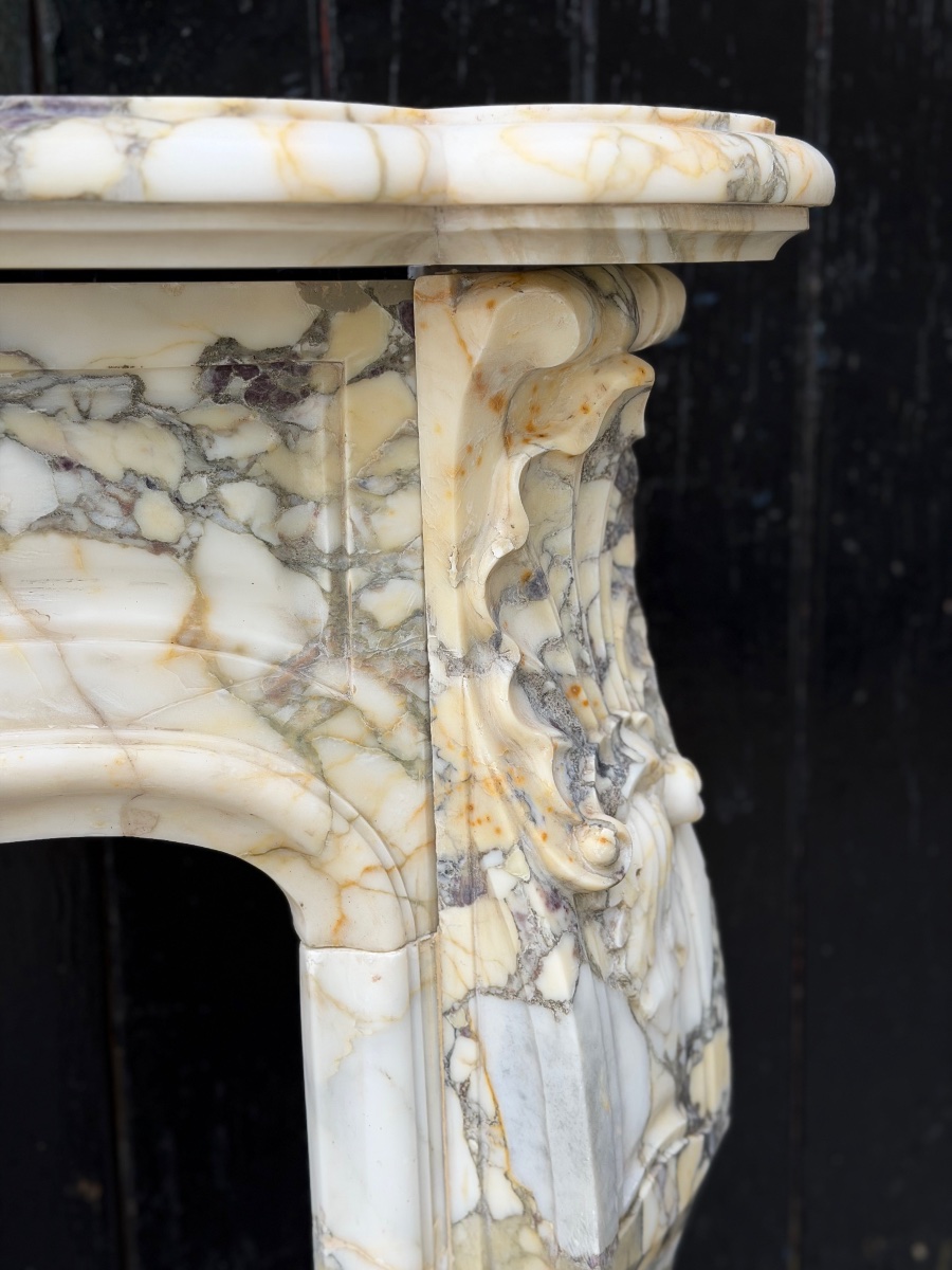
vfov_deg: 39.7
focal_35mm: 48
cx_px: 476
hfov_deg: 30.3
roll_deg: +0.4
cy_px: 635
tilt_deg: -13.2
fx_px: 1760
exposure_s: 1/819
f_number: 1.78
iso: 64
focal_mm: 6.76
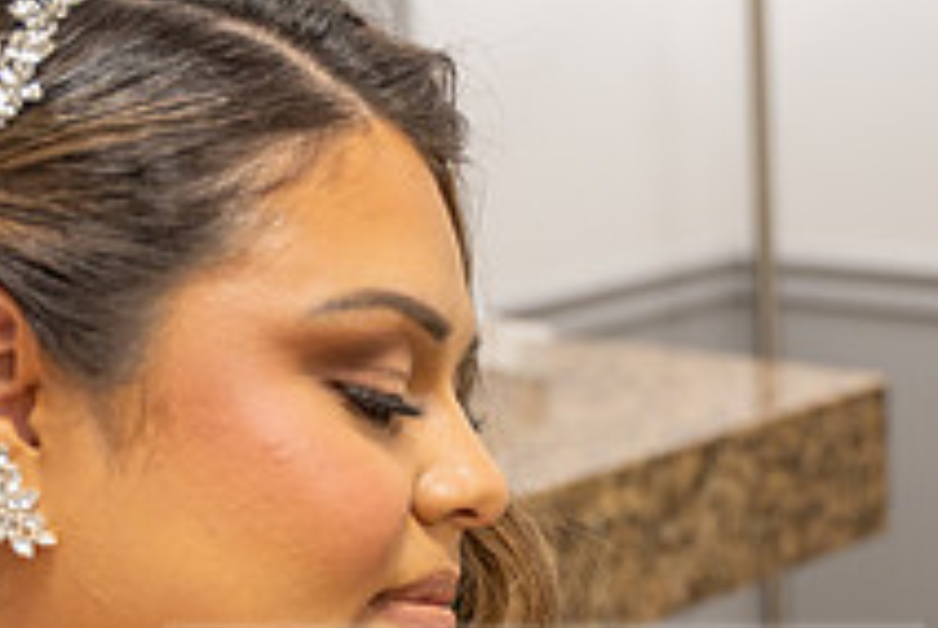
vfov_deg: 15.1
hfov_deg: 23.1
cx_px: 549
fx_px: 2296
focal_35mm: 88
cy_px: 728
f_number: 2.8
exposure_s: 1/80
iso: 800
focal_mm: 32.2
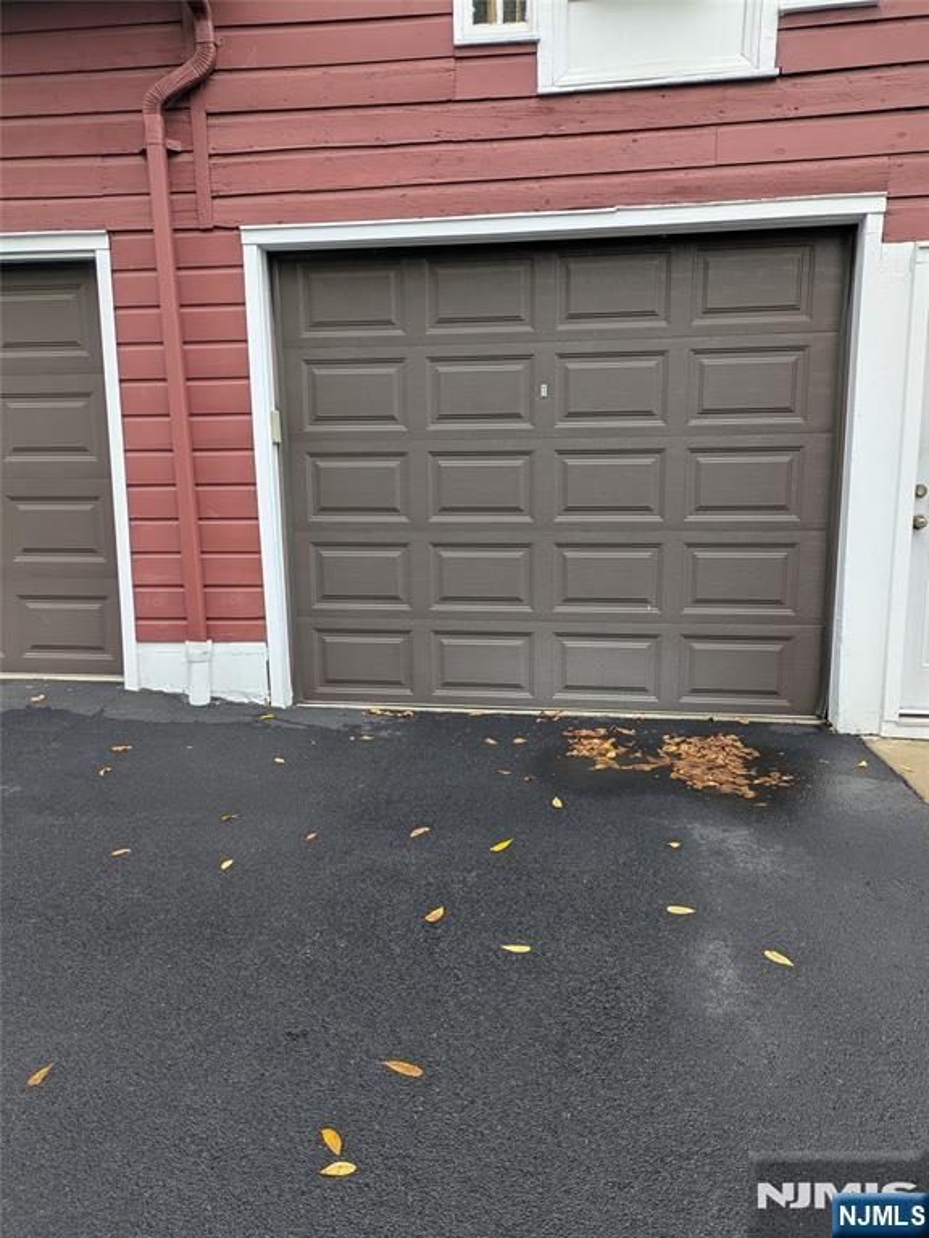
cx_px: 464
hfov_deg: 54.9
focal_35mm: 25
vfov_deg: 69.4
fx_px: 895
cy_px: 619
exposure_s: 1/310
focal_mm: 5.43
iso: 46
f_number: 1.89
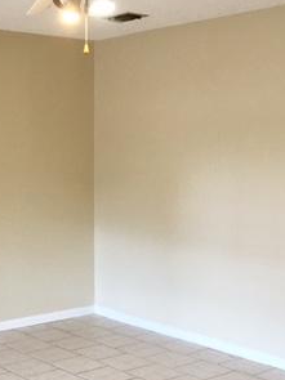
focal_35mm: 63
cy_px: 276
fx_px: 692
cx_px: 84
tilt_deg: -7.9
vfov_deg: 30.3
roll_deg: -0.5
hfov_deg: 23.1
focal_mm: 4.15
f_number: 2.2
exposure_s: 1/15
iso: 32
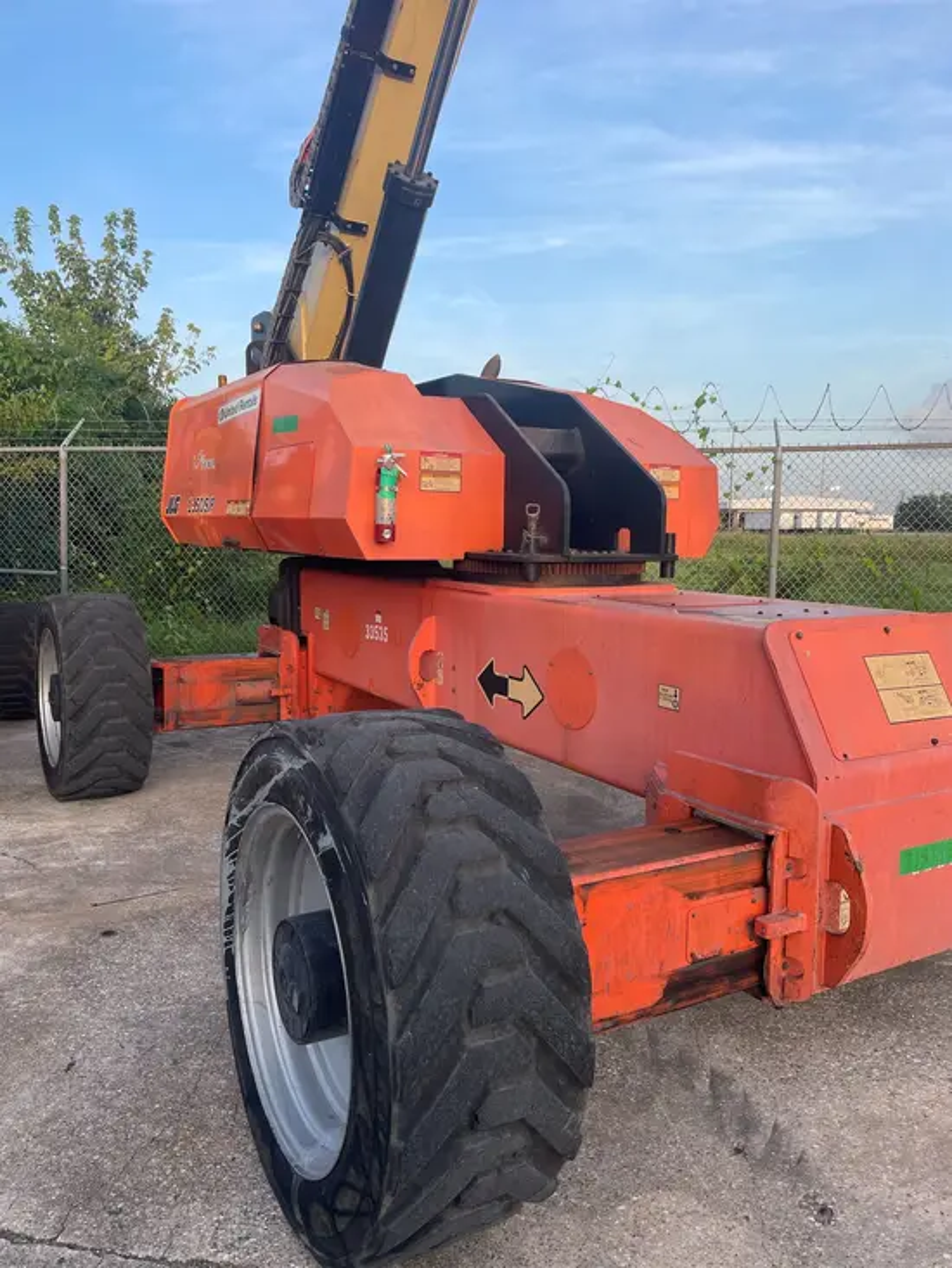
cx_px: 476
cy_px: 634
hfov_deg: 53.1
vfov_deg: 67.3
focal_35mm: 26
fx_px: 953
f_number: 1.6
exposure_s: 1/550
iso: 32
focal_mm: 4.2
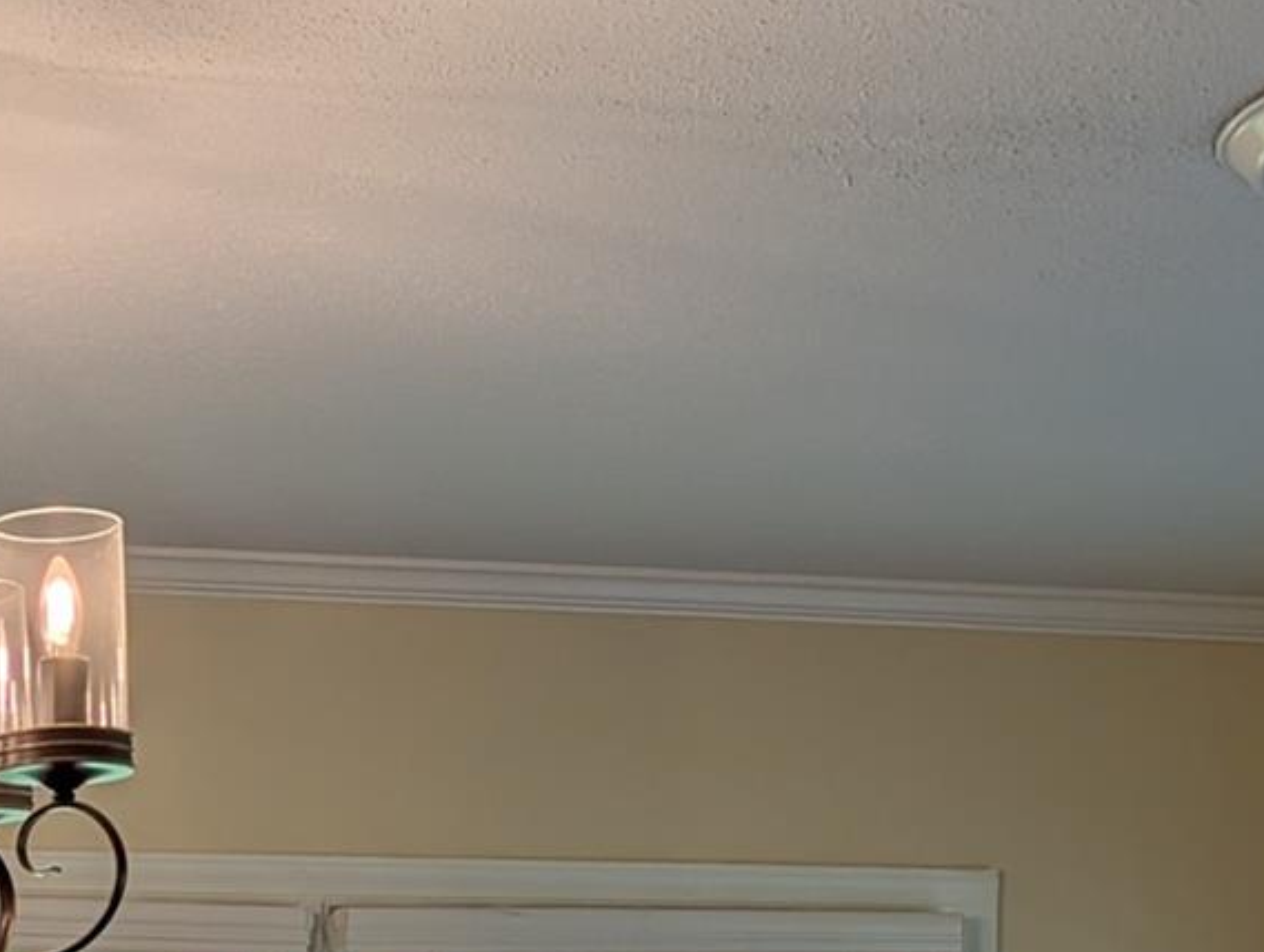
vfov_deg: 16.0
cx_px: -40
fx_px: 3146
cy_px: 1376
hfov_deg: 21.8
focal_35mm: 86
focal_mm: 6.9
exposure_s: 1/580
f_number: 1.68
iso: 22
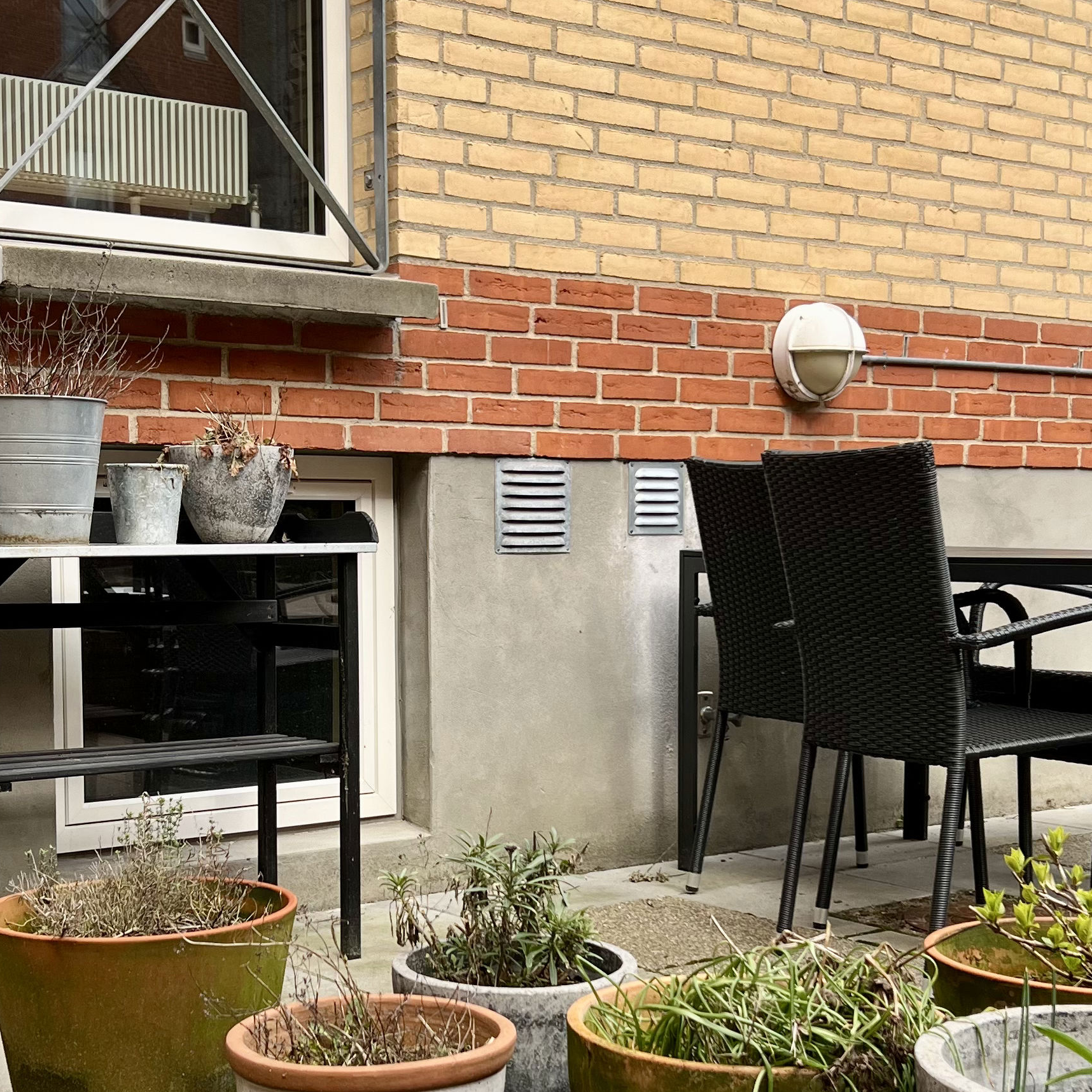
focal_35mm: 54
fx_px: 1927
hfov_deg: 31.6
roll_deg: +0.2
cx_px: 517
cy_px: 651
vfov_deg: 31.6
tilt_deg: -2.6
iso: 50
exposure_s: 1/949
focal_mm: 5.7
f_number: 1.5
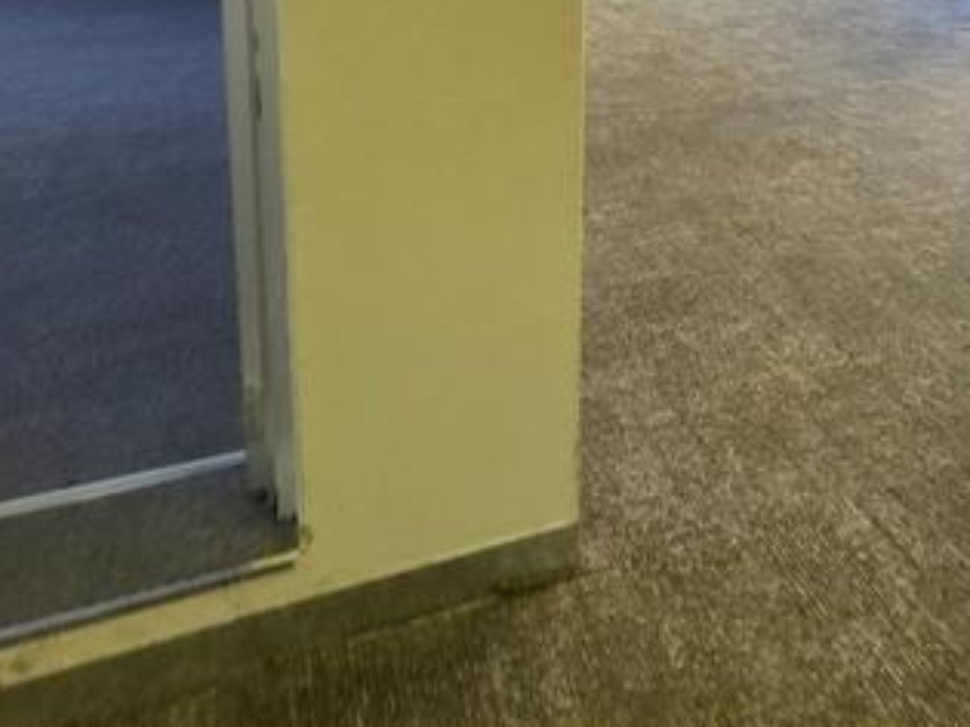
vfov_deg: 37.4
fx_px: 924
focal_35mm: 33
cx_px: 708
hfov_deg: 53.3
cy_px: -34
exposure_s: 1/50
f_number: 1.9
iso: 250
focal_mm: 2.2
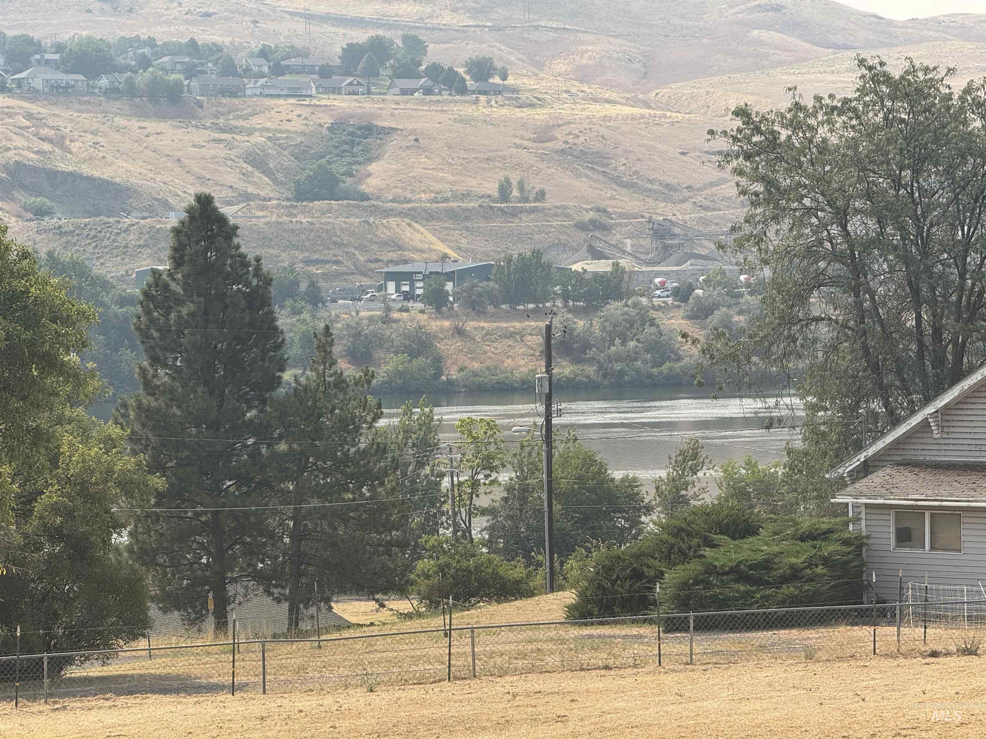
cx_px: 493
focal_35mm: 120
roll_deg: +0.8
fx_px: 3418
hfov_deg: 16.4
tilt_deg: -1.4
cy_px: 370
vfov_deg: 12.3
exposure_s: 1/1271
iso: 50
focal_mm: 15.66
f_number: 2.8
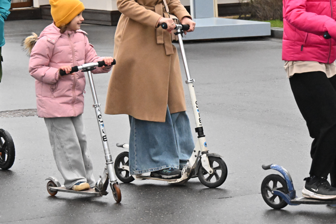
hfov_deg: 11.2
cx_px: 148
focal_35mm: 183
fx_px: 1708
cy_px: 55
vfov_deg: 7.5
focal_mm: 105
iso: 8000
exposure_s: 1/1600
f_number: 8
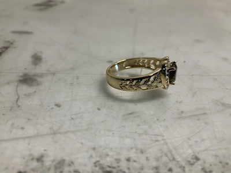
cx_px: 116
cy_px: 86
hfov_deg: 61.7
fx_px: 194
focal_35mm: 29
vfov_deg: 48.2
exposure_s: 1/120
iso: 40
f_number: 1.8
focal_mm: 3
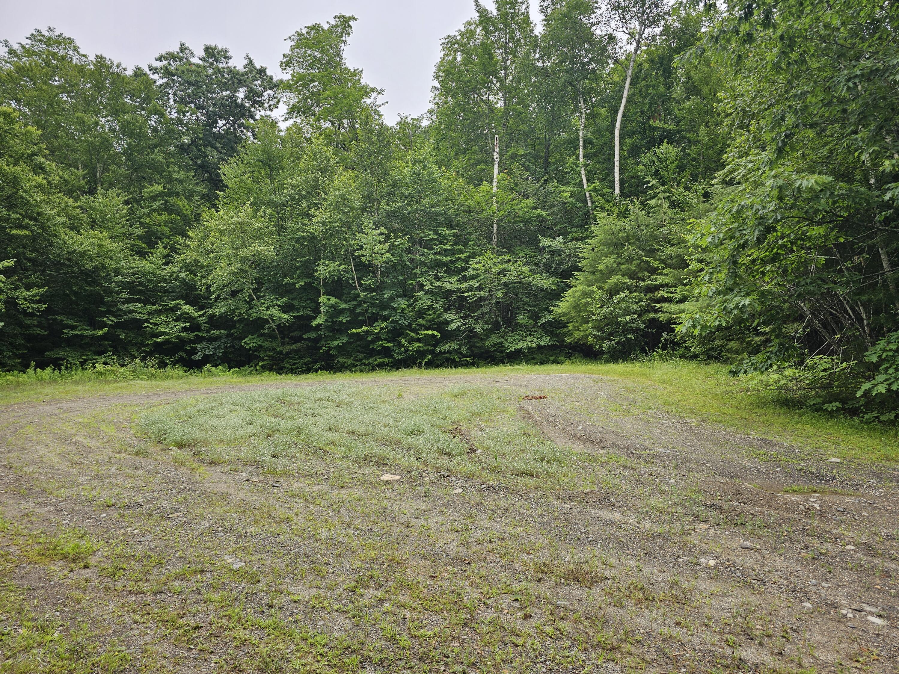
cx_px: 450
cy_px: 337
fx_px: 597
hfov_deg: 73.9
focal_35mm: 23
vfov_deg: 58.9
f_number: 1.7
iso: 10
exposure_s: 1/186
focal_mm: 6.3
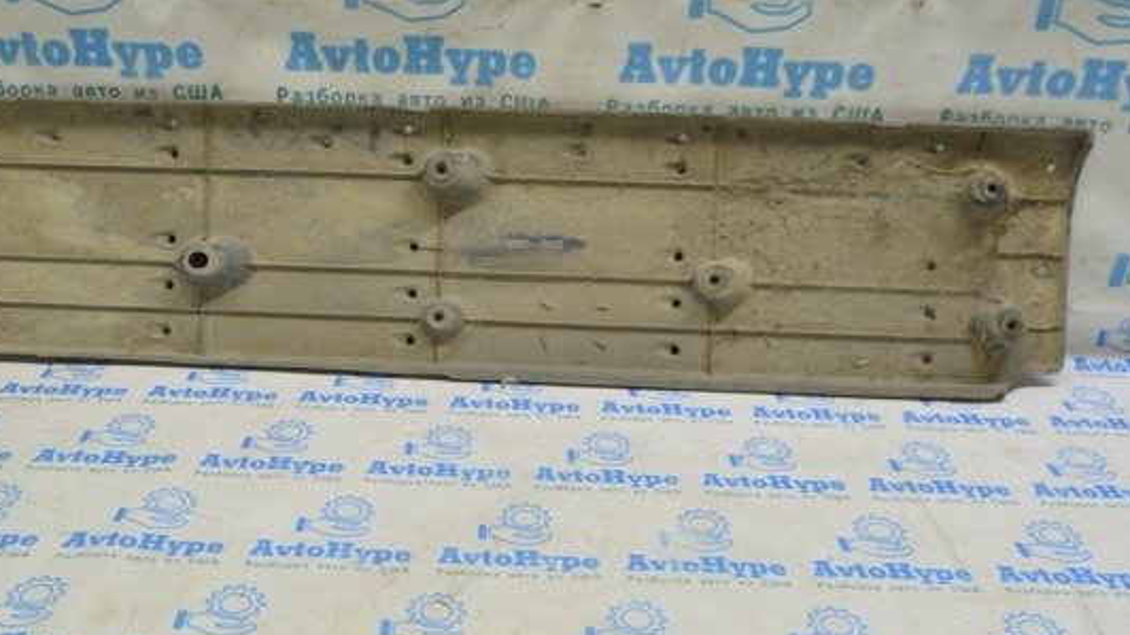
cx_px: 461
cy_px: 296
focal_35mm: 40
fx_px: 1187
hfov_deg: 50.6
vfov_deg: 29.9
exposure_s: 1/20
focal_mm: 21
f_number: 5.6
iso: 400
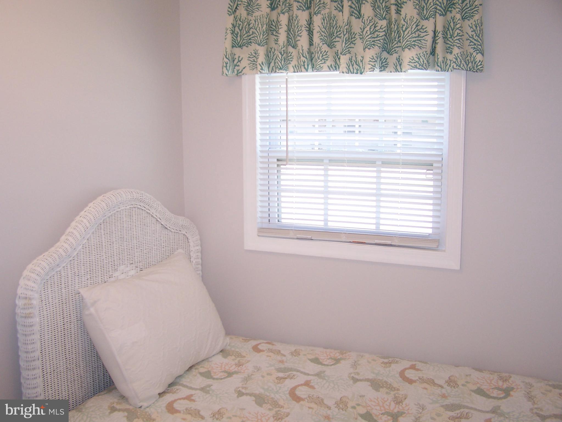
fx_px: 617
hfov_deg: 49.0
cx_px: 281
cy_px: 211
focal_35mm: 38
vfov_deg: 37.7
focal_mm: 6.3
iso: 80
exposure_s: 1/60
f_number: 2.8
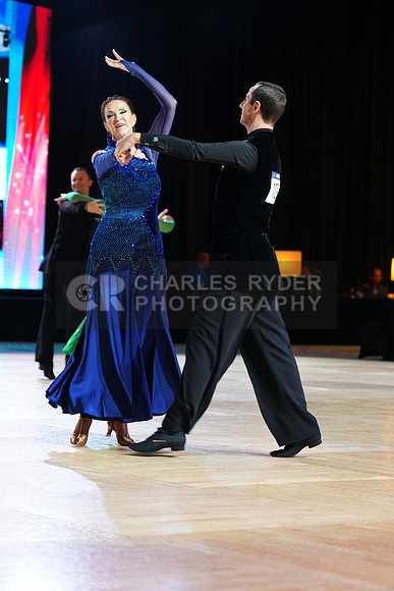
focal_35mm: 112
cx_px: 197
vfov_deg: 18.3
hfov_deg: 12.2
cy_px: 296
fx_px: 1837
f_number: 4
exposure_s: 1/250
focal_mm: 112
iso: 2500
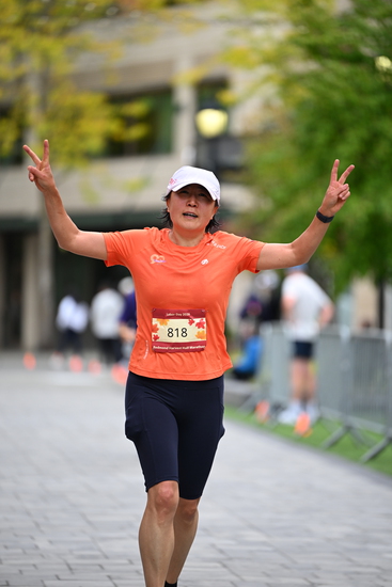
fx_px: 3264
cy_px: 294
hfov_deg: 6.9
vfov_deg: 10.3
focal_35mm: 200
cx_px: 196
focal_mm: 200
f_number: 2.8
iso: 640
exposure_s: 1/2000
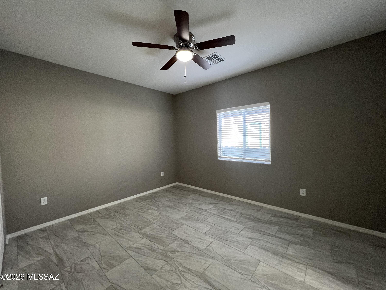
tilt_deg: -3.5
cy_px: 145
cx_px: 193
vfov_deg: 89.9
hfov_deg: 106.2
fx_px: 145
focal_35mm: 13
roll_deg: +1.1
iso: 200
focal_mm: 1.57
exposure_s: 1/60
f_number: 1.8
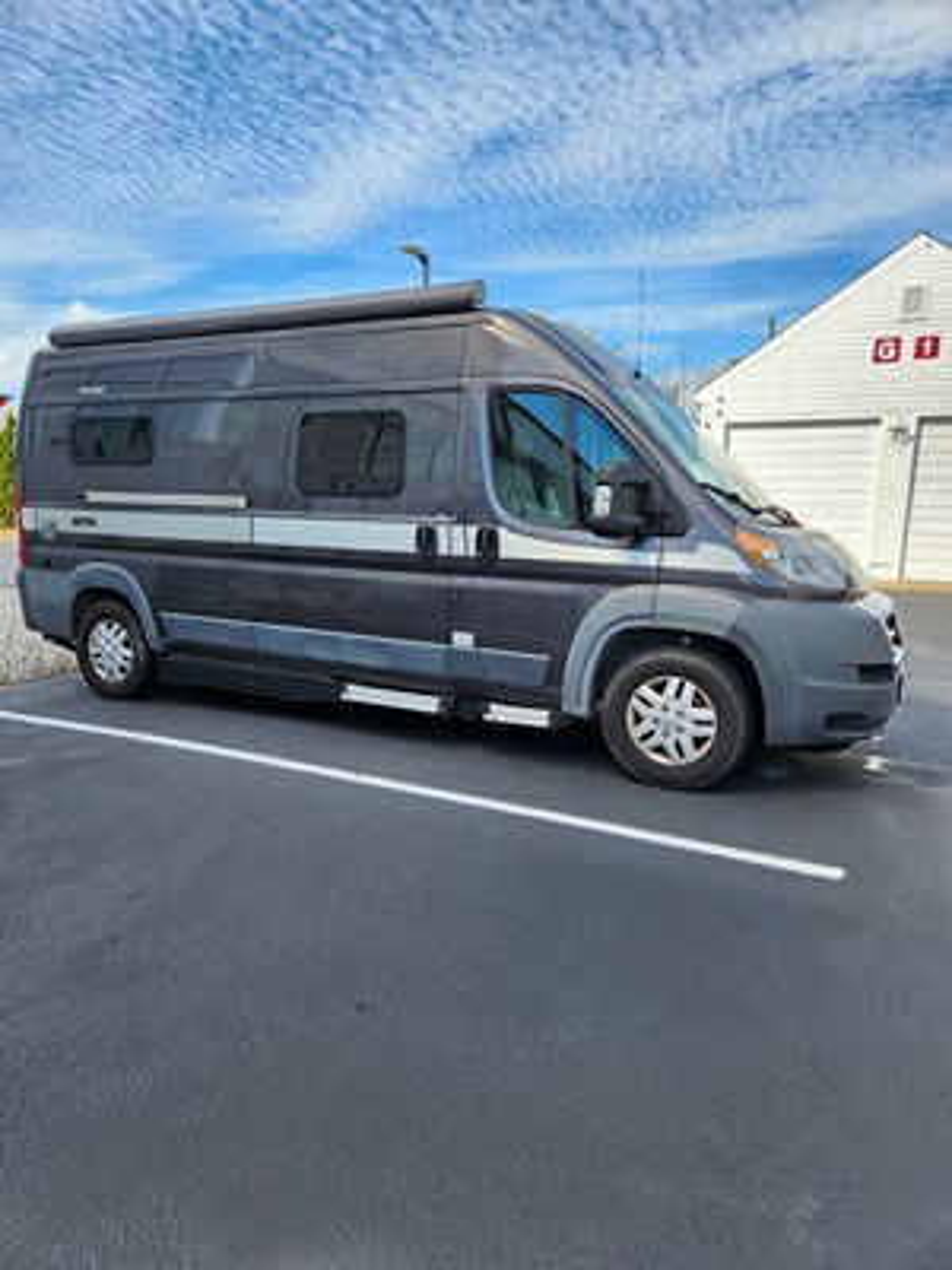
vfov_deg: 73.9
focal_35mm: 23
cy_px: 635
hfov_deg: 58.9
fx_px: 843
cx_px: 476
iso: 20
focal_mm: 5.4
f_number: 1.8
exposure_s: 1/703
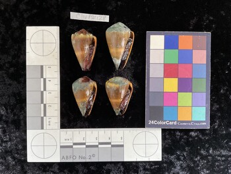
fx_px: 194
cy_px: 87
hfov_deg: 61.6
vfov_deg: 48.3
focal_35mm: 29
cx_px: 116
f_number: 1.8
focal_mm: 3
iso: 160
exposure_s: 1/60
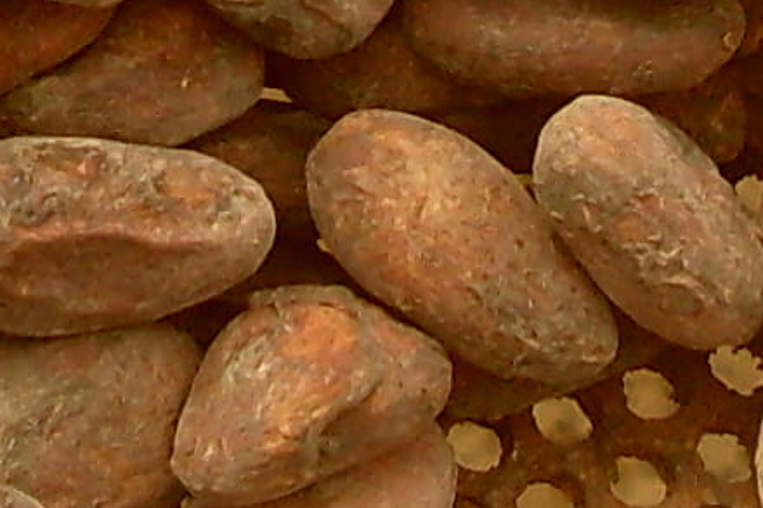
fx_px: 5847
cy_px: -1245
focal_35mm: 276
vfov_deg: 4.7
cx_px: -153
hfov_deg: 7.4
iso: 80
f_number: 2.8
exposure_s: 1/350
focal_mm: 6.3
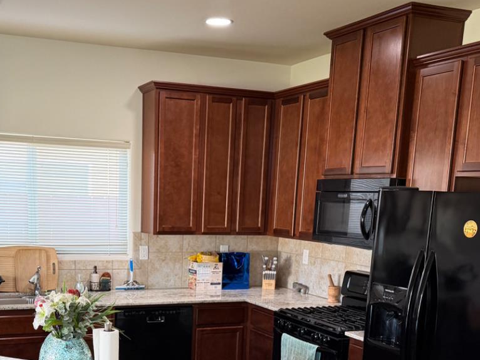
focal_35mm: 47
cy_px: 321
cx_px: 174
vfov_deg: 29.6
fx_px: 652
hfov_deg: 40.1
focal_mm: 6.76
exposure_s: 1/60
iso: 250
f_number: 1.78
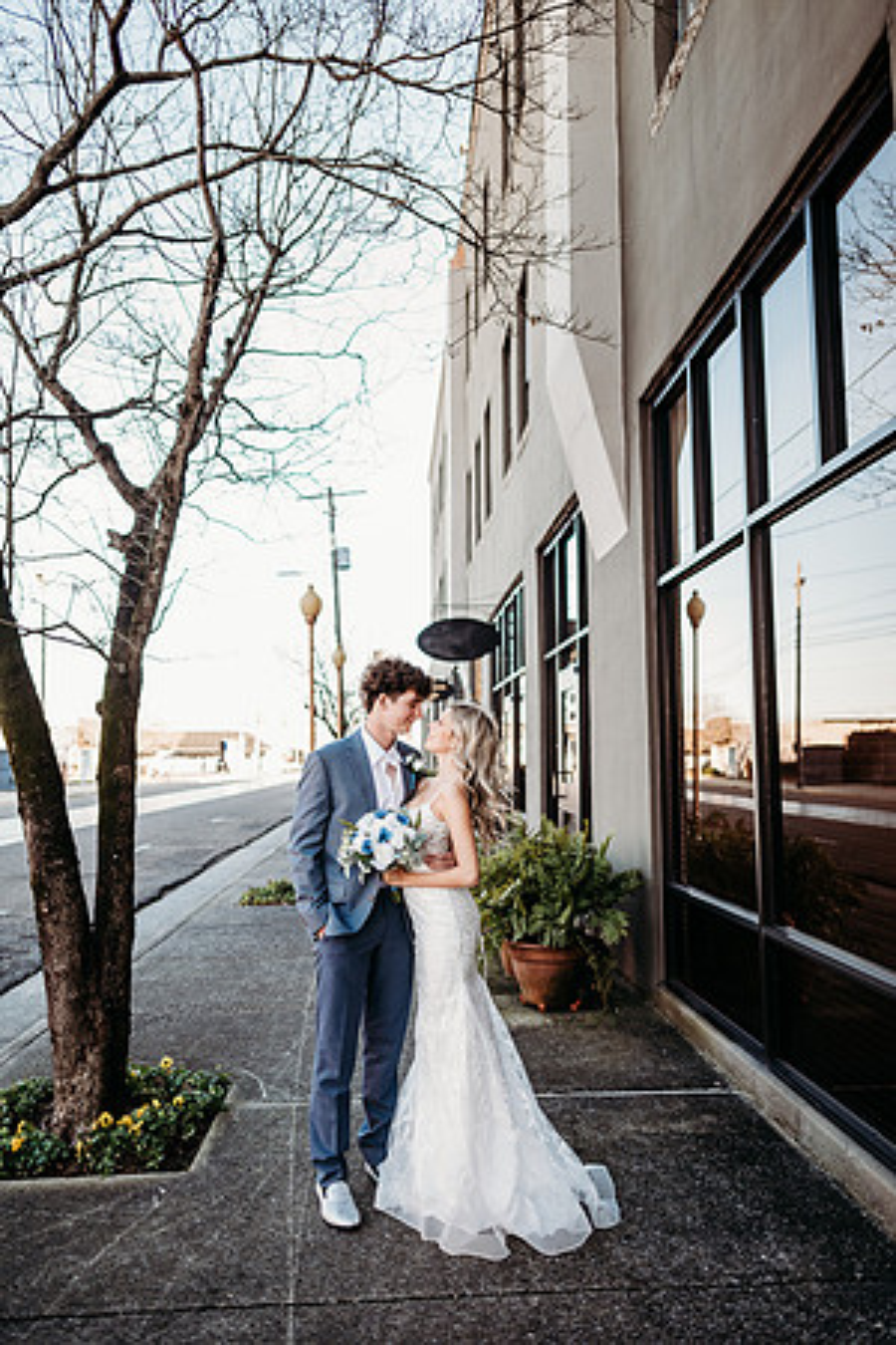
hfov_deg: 53.1
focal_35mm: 24
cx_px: 448
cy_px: 672
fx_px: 896
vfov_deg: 73.7
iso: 160
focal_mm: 24
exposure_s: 1/320
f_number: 2
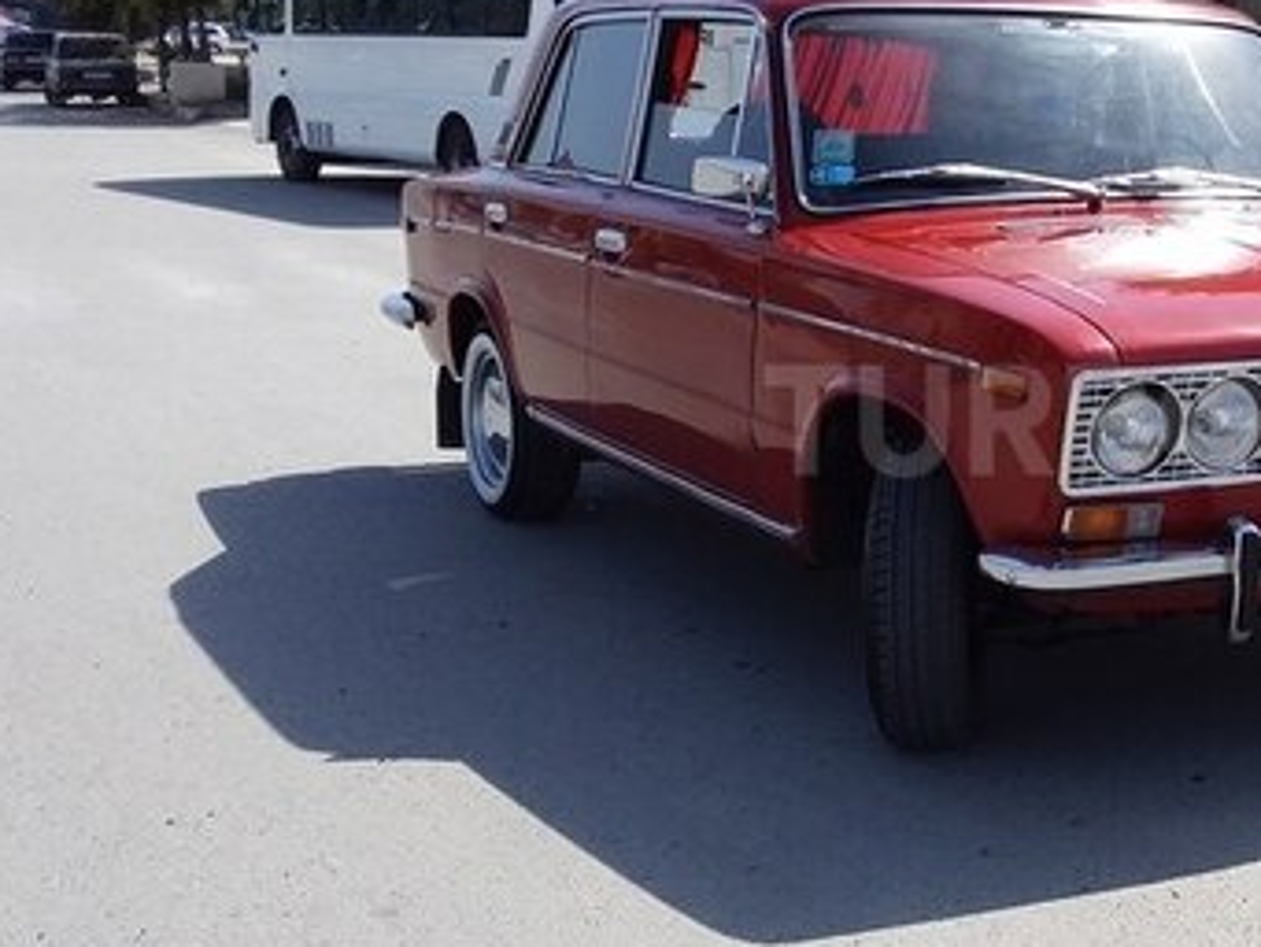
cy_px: 420
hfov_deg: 30.7
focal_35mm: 60
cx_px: 1143
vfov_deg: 24.4
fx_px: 2186
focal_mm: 3.3
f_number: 2.2
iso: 40
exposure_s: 1/1330
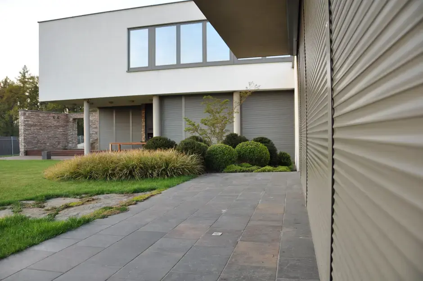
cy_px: 140
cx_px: 212
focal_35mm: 27
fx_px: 317
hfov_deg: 67.5
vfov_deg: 47.8
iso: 200
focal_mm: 18
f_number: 4
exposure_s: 1/60
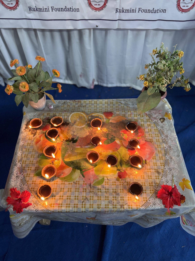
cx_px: 98
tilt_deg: -55.9
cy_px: 130
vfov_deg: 71.6
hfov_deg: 56.8
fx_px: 180
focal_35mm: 24
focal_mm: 6.76
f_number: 1.78
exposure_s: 1/60
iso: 400
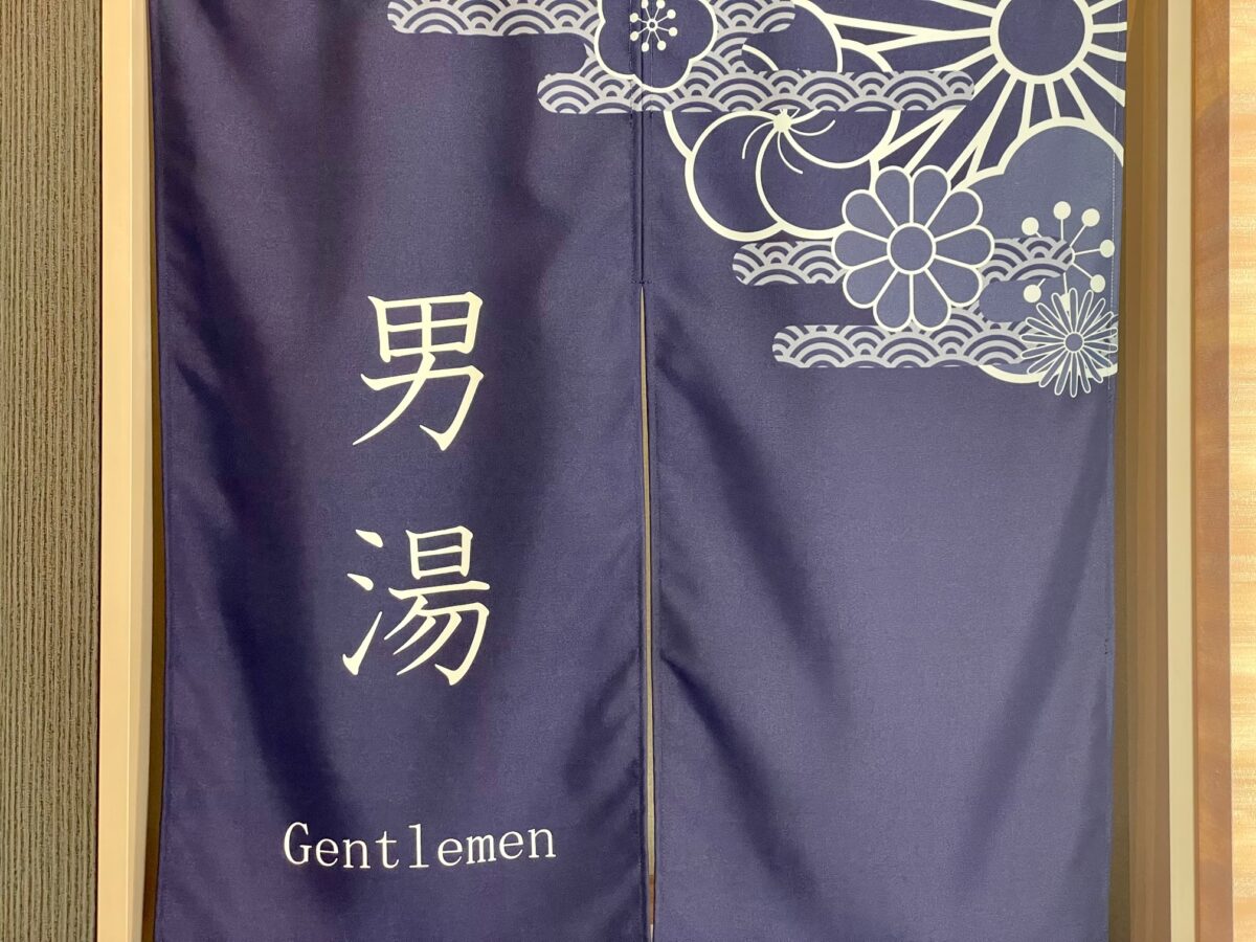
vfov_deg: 28.0
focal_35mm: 52
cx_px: 628
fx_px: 1887
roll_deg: +0.2
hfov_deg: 36.8
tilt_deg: +0.8
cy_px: 471
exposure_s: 1/60
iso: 200
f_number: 2
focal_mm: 6
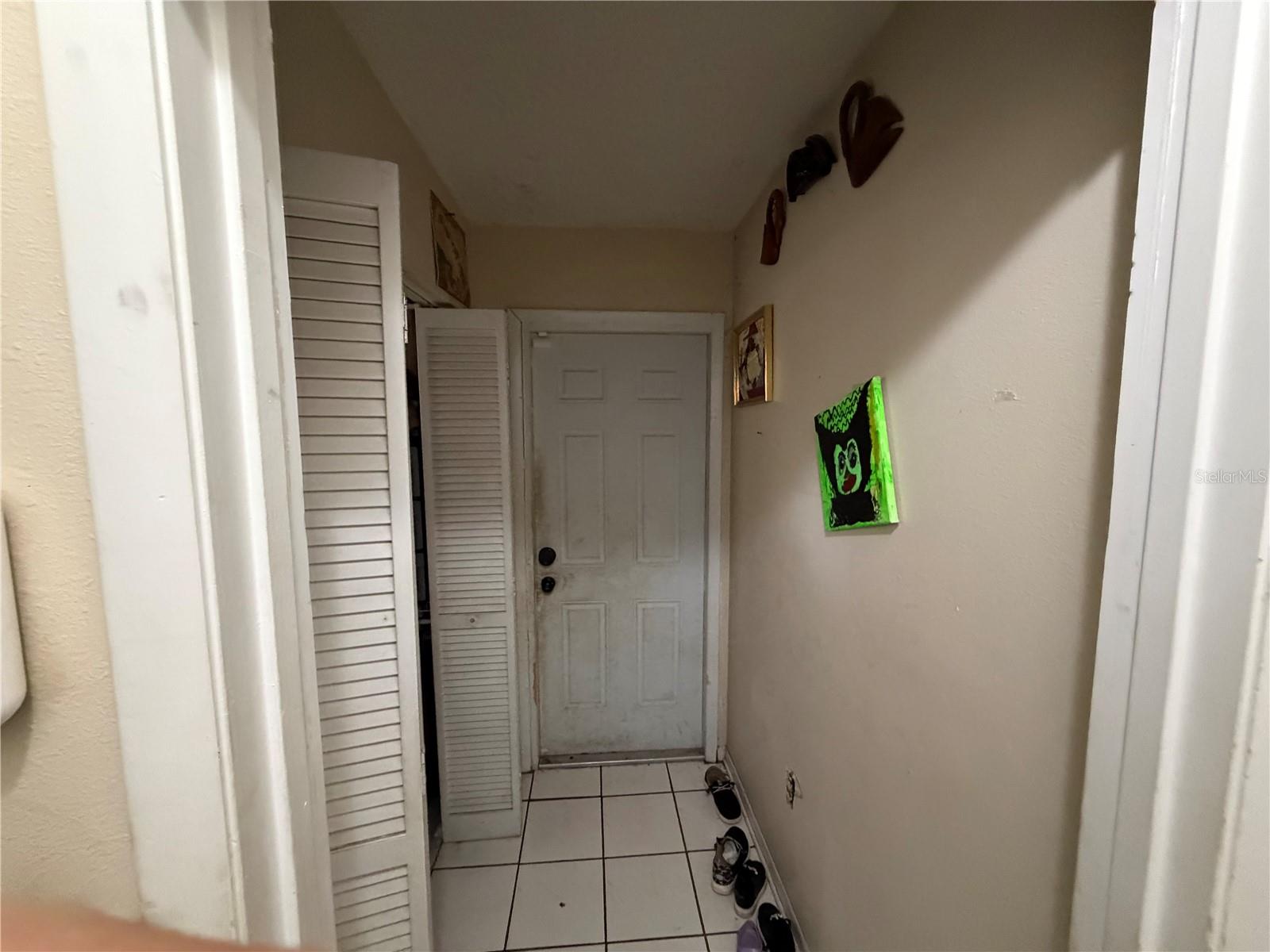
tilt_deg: -6.2
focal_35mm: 14
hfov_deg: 102.1
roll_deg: +0.9
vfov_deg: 85.7
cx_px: 635
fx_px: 514
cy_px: 476
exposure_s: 1/60
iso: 800
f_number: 2.2
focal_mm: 2.22
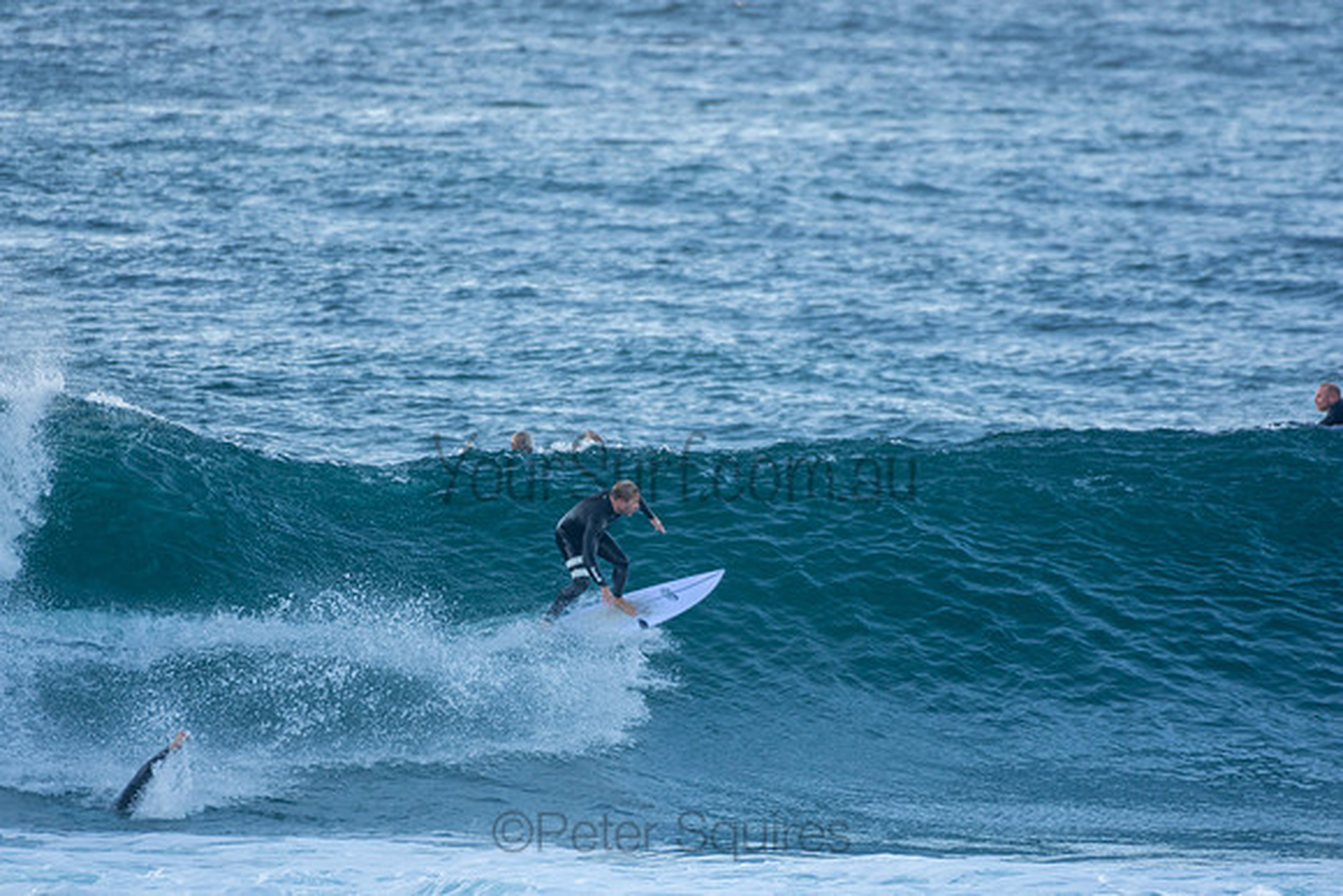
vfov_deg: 1.8
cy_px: 448
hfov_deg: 2.7
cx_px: 672
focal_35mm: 750
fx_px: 27984
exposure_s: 1/400
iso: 500
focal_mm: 500
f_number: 5.6
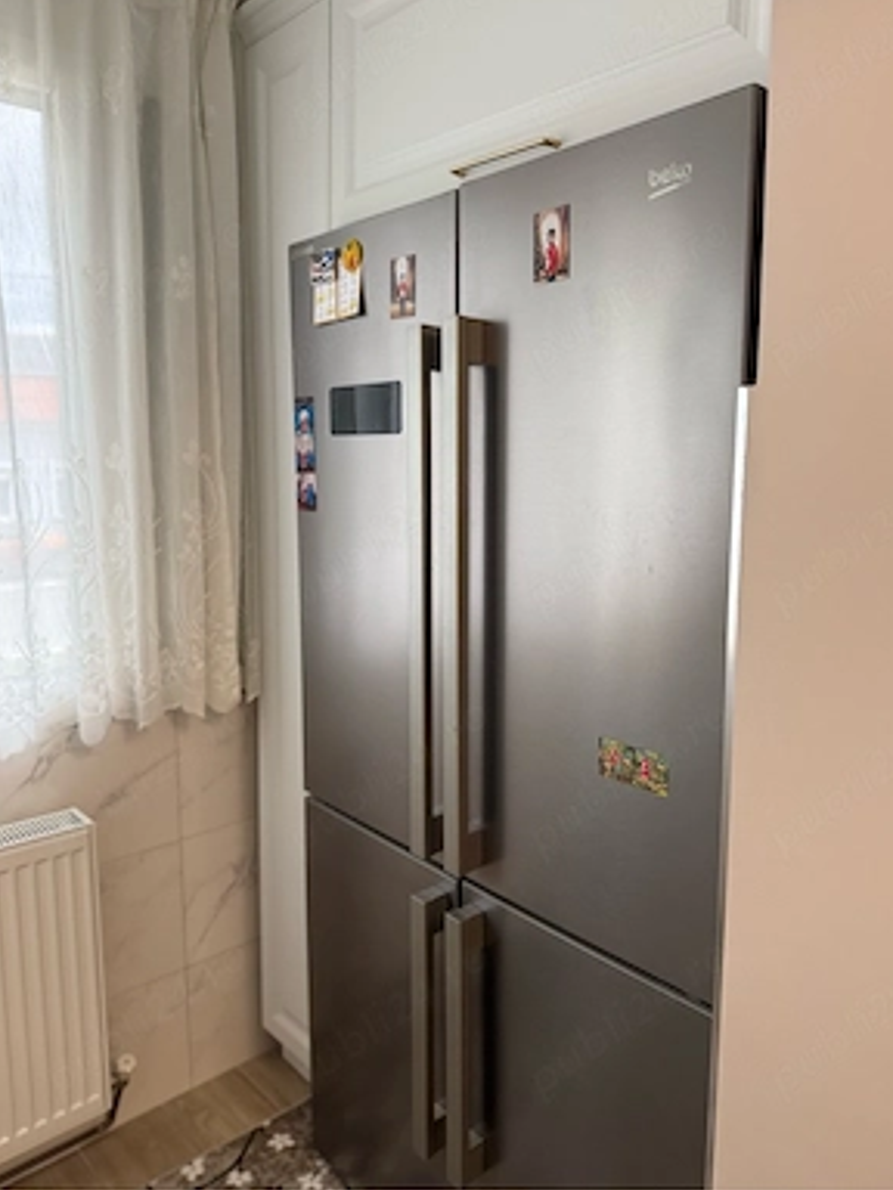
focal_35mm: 25
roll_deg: -0.6
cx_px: 450
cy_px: 573
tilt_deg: -6.9
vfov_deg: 69.4
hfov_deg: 54.9
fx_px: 860
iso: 200
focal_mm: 6.76
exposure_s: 1/114
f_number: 1.78
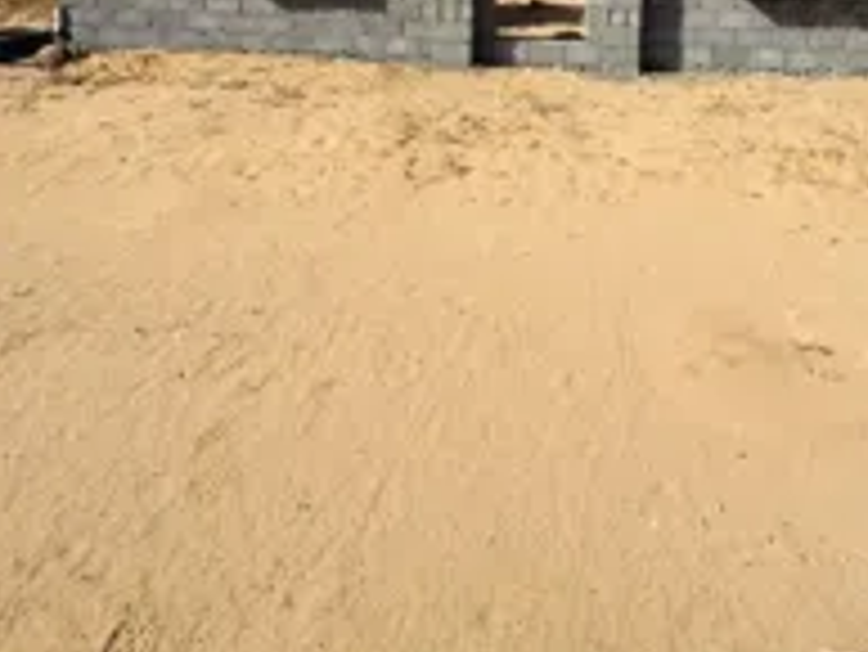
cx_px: 612
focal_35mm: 29
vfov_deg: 38.9
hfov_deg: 59.5
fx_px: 728
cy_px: -81
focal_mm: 2.22
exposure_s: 1/2770
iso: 50
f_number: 2.2
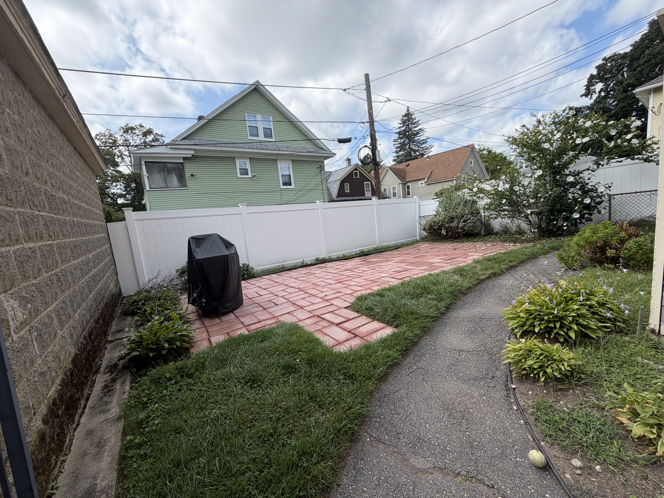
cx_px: 332
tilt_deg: -5.7
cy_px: 249
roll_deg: +4.6
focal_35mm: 14
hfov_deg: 102.1
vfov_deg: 85.7
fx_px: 269
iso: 32
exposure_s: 1/770
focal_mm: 2.22
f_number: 2.2
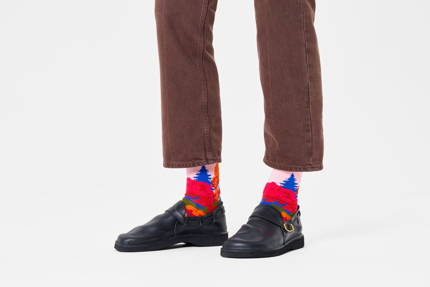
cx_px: 215
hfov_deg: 19.5
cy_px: 144
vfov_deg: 13.0
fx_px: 1254
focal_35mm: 105
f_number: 11
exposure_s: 1/125
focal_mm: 105
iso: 100
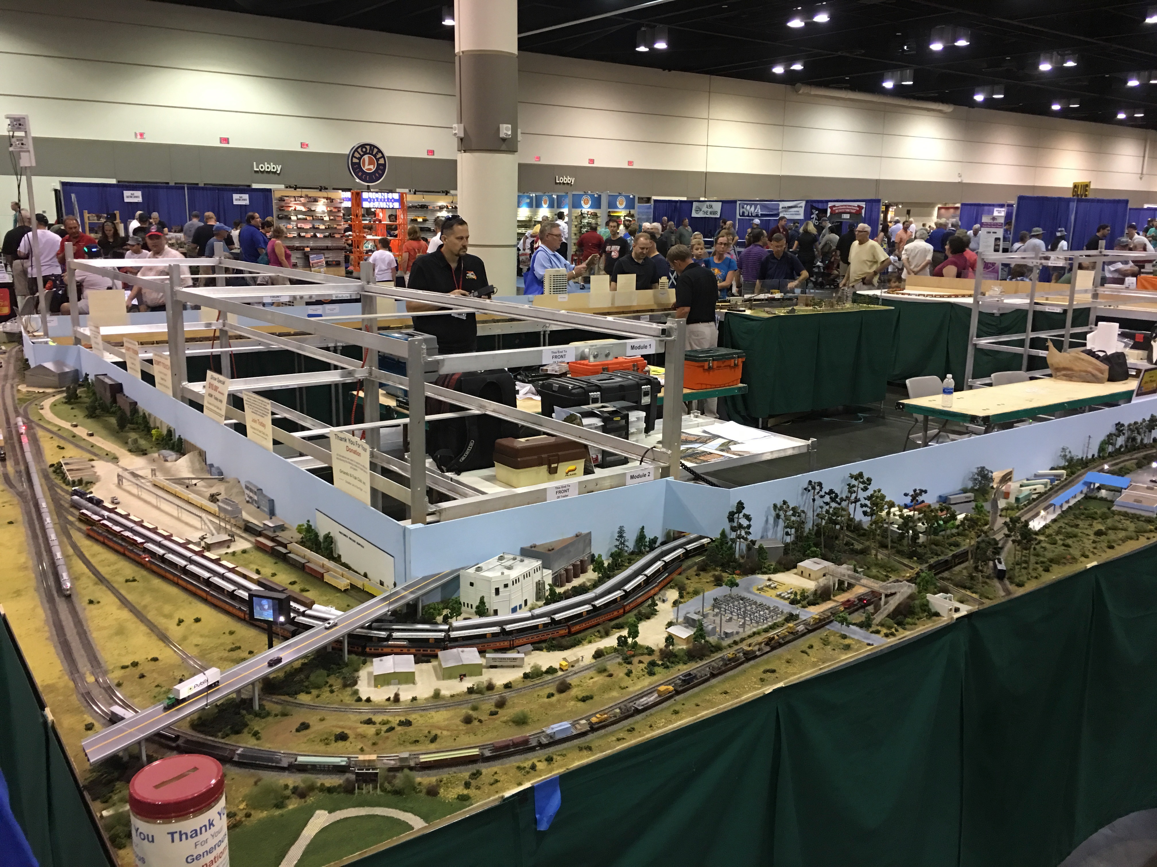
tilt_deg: -10.1
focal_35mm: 29
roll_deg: -1.9
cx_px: 578
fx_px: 969
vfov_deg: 48.2
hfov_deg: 61.7
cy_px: 434
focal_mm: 4.15
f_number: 2.2
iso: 80
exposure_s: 1/15
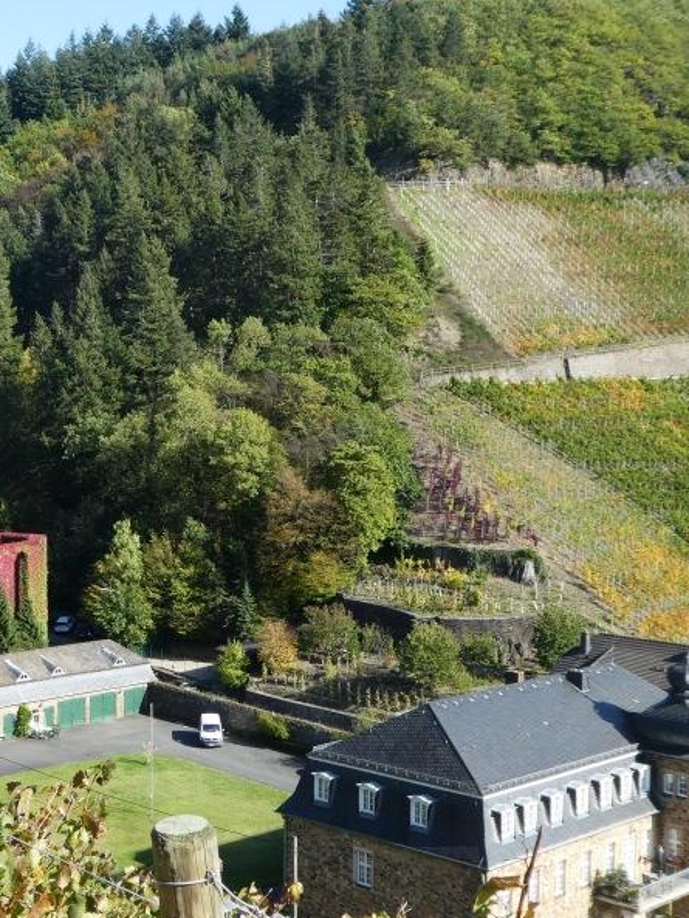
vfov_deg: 33.7
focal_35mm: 57
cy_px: 506
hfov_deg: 25.2
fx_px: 1512
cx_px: 132
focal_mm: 5.8
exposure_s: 1/320
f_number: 3.6
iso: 80
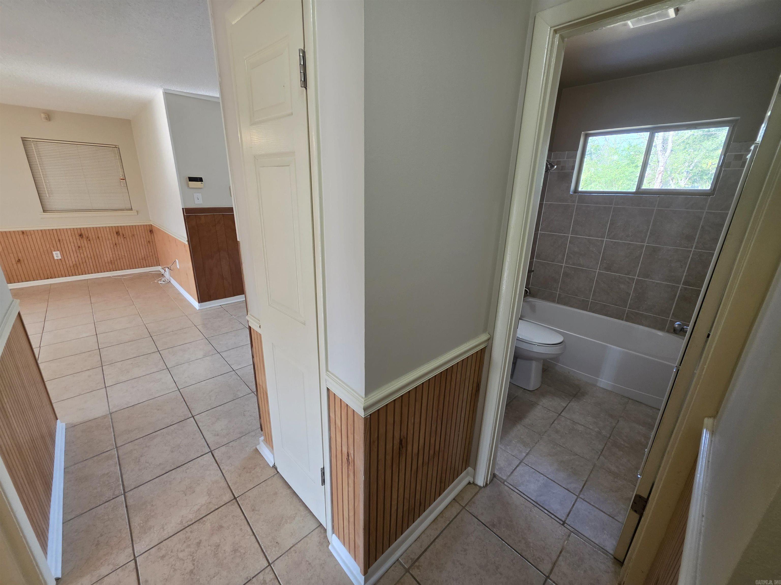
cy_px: 292
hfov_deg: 106.2
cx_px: 390
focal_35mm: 13
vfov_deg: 89.9
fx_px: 293
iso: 100
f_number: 1.9
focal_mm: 2.2
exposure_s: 1/120
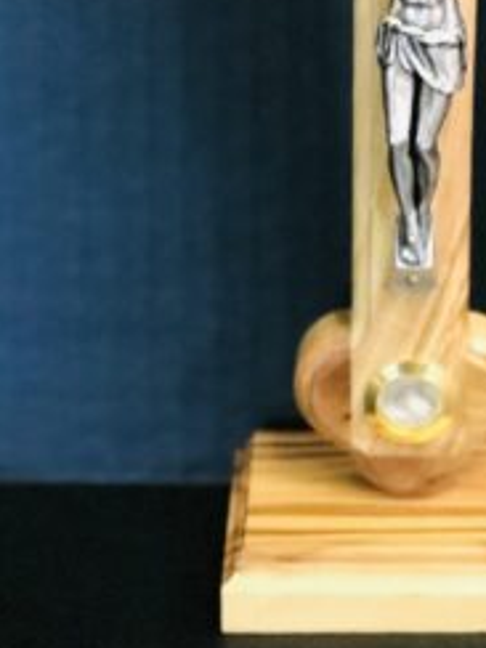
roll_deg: -0.3
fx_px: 2621
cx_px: 422
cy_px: 13
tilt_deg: -18.0
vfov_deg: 13.9
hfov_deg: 10.5
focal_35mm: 140
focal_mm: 6.6
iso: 800
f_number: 2.8
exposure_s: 1/60
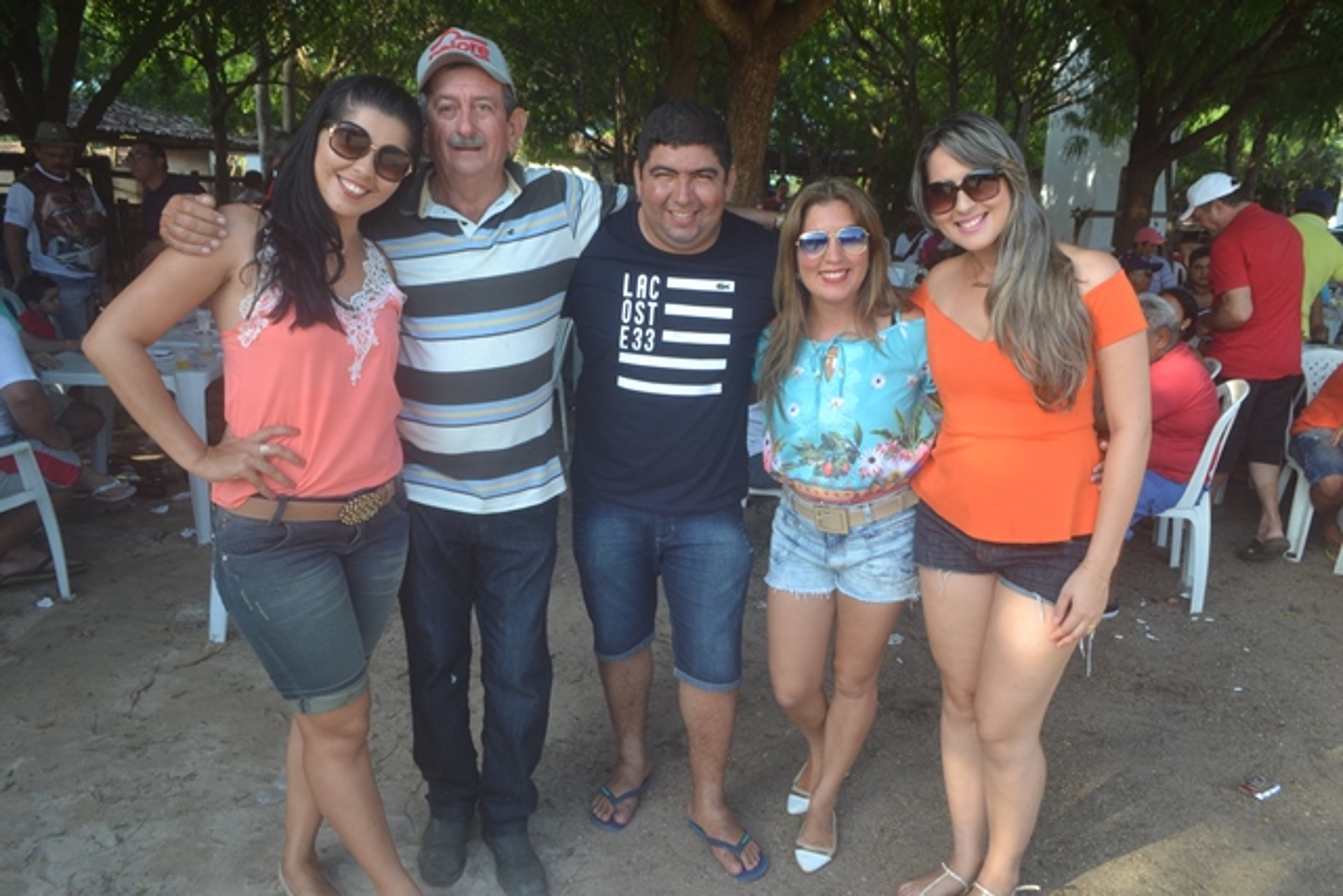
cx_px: 672
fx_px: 1007
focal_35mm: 27
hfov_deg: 67.4
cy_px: 448
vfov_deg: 48.0
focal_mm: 18
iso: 220
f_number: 5.6
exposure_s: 1/125
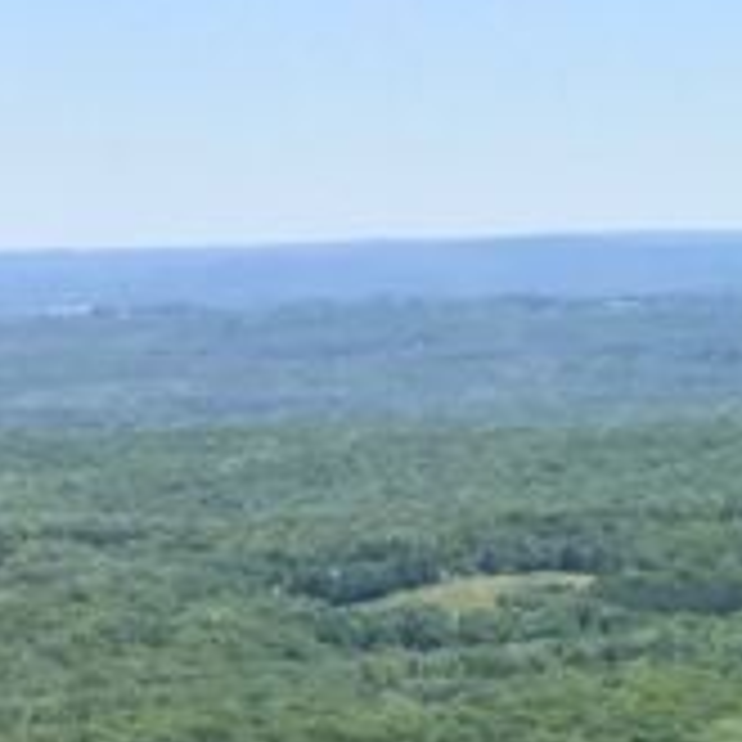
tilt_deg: -7.1
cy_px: 715
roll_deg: +2.3
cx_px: 2150
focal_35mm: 159
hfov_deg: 9.1
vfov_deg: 10.9
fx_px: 3856
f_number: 2.2
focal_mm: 4.15
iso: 25
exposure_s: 1/705
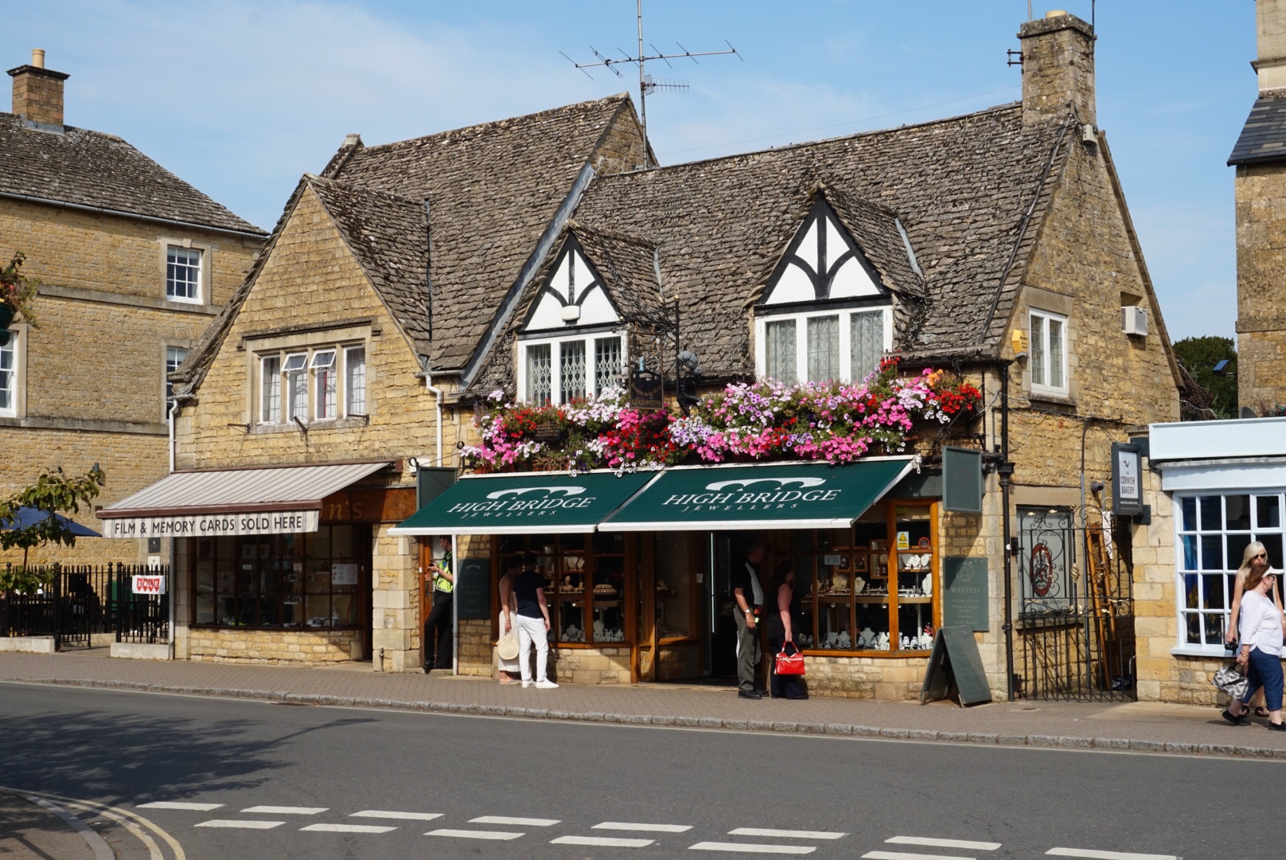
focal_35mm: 48
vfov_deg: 28.1
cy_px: 430
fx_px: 1716
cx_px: 643
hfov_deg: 41.1
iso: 100
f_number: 14
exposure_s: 1/80
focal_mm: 32
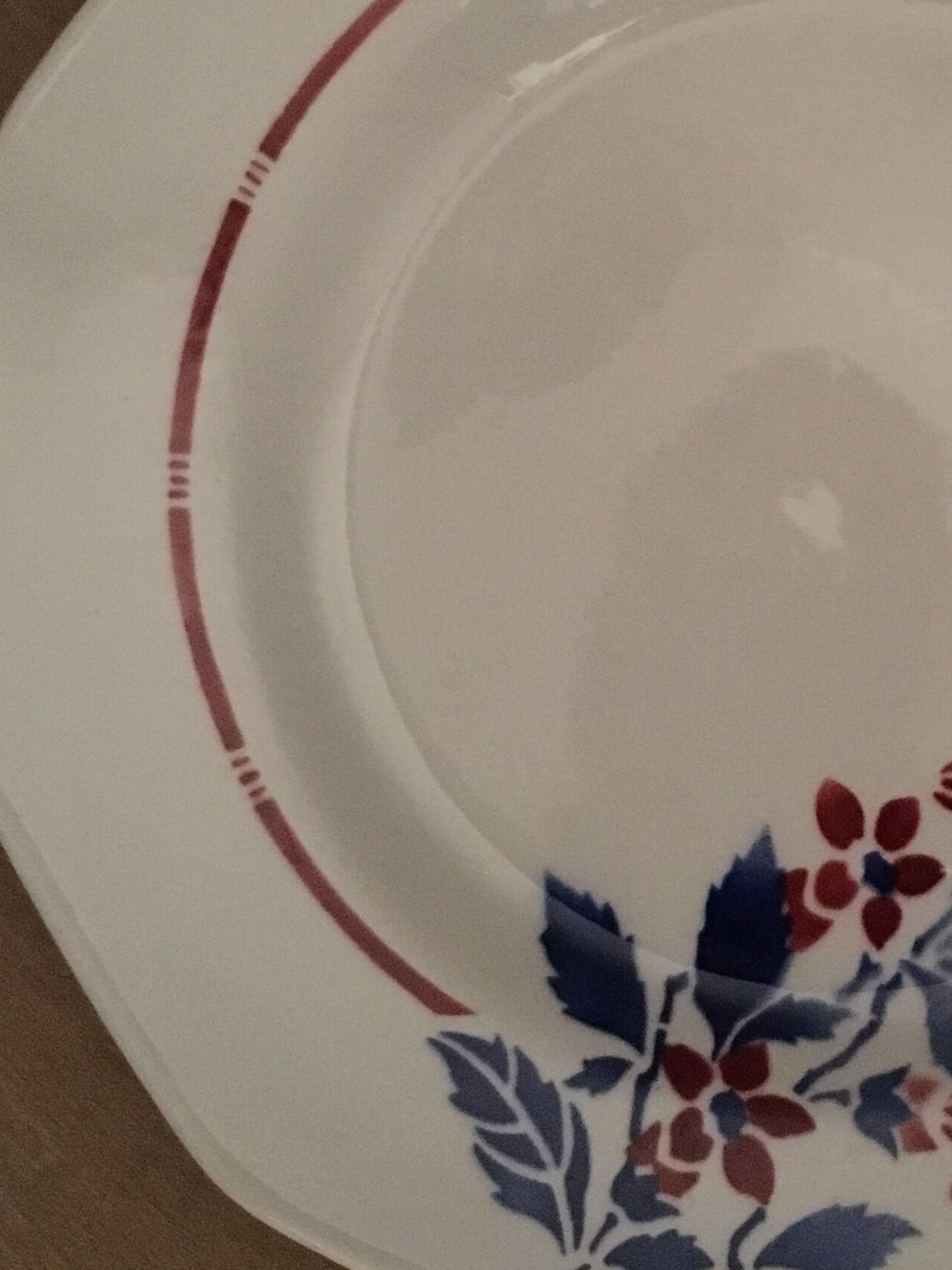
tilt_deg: -86.9
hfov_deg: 21.0
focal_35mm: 69
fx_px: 2530
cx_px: 783
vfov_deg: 28.0
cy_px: 460
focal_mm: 4.15
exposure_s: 1/17
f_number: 2.2
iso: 640
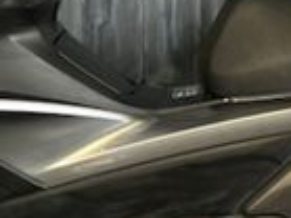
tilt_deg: -12.0
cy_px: 38
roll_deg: -1.6
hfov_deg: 16.0
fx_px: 1008
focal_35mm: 120
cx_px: 318
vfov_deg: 12.3
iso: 125
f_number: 1.5
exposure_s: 1/100
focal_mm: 5.7
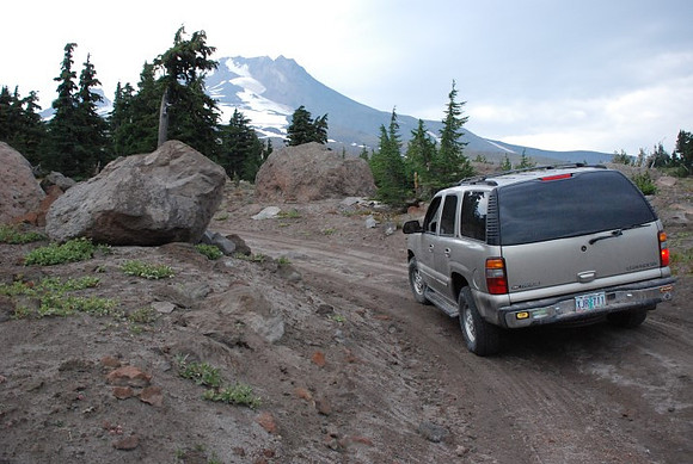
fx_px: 636
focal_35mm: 33
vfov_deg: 40.1
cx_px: 346
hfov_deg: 57.1
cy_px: 232
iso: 1600
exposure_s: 1/3200
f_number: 4
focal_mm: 22
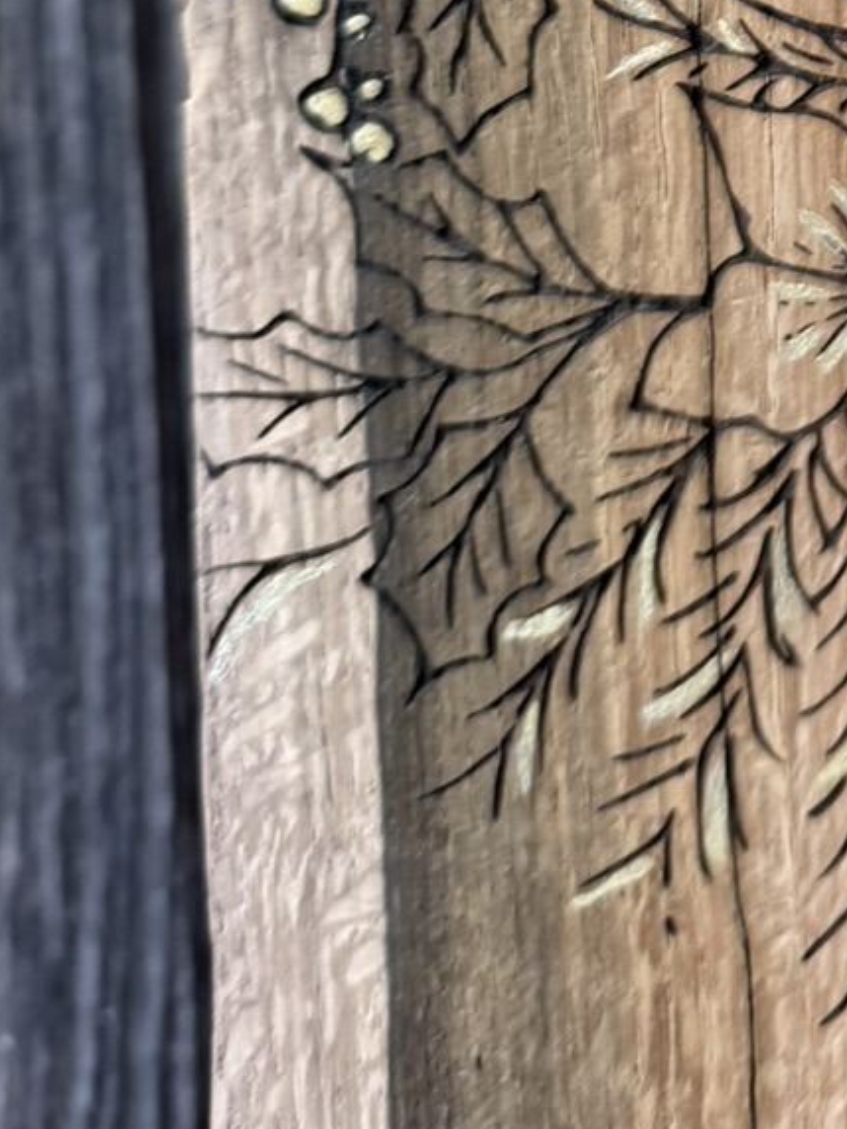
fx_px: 2806
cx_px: 1396
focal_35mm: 86
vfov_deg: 19.6
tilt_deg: -7.9
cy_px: -598
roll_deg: -0.6
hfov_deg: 15.4
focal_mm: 6.76
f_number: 1.78
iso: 250
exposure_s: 1/50
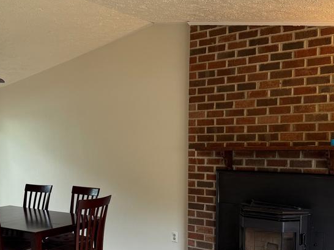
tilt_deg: -4.3
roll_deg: -0.4
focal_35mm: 45
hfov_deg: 41.9
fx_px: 434
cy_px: 179
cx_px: 138
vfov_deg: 31.8
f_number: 1.78
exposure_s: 1/60
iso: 125
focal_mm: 6.76
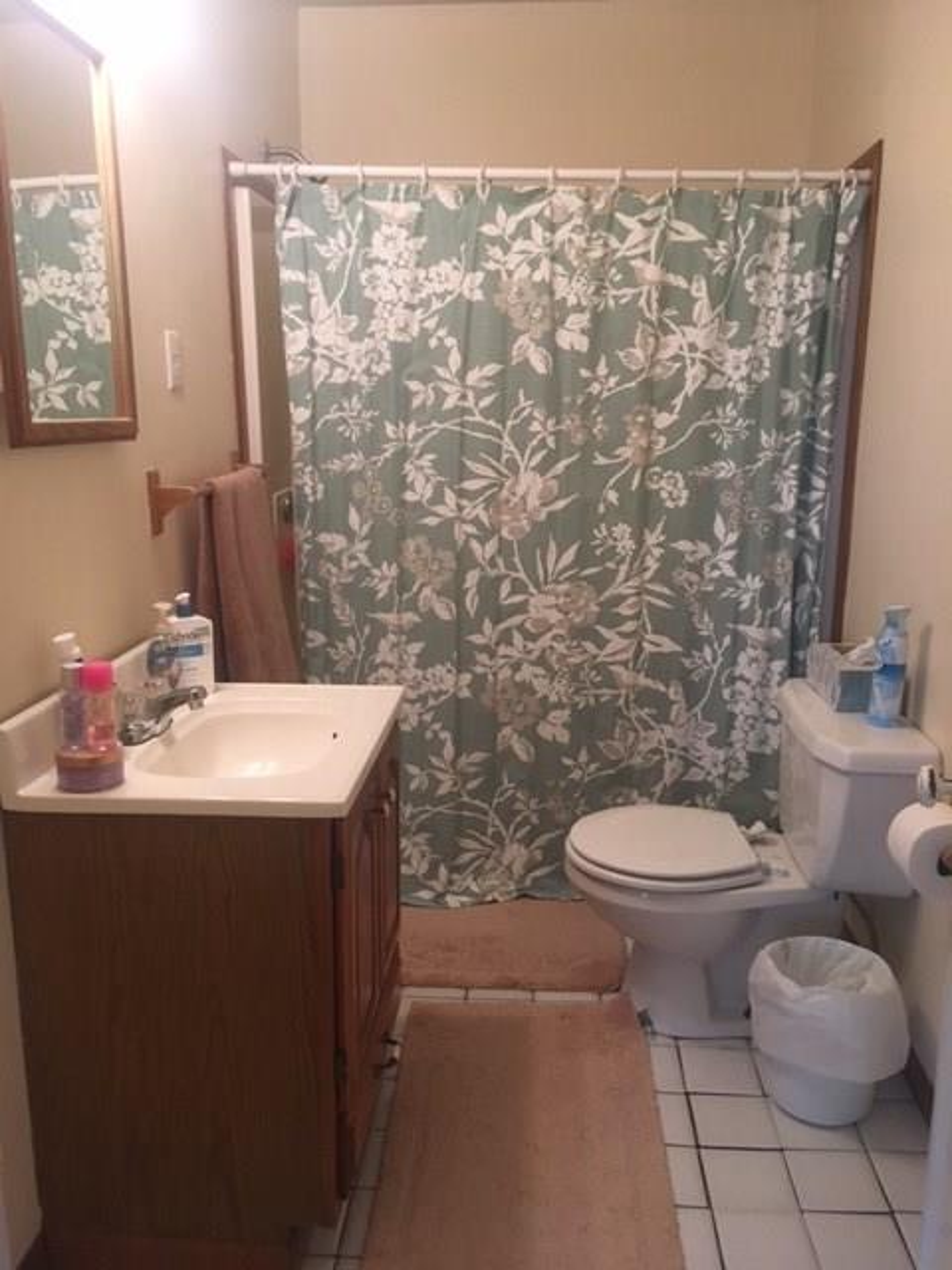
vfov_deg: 61.7
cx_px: 476
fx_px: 1063
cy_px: 635
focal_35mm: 29
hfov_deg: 48.2
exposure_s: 1/30
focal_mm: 4.15
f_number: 2.2
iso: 125
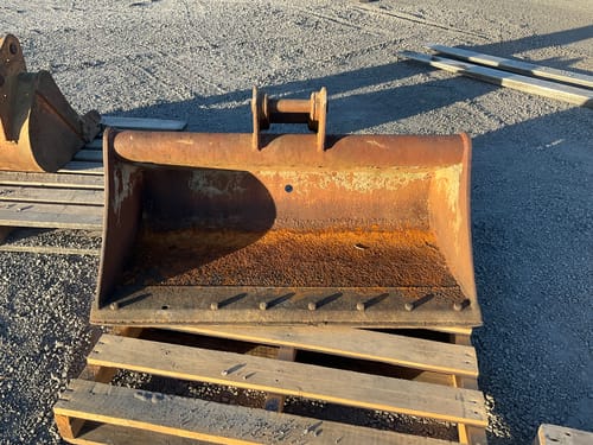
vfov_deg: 48.2
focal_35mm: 29
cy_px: 222
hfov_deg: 61.7
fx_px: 497
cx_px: 296
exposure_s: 1/362
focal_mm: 3
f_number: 1.8
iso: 25
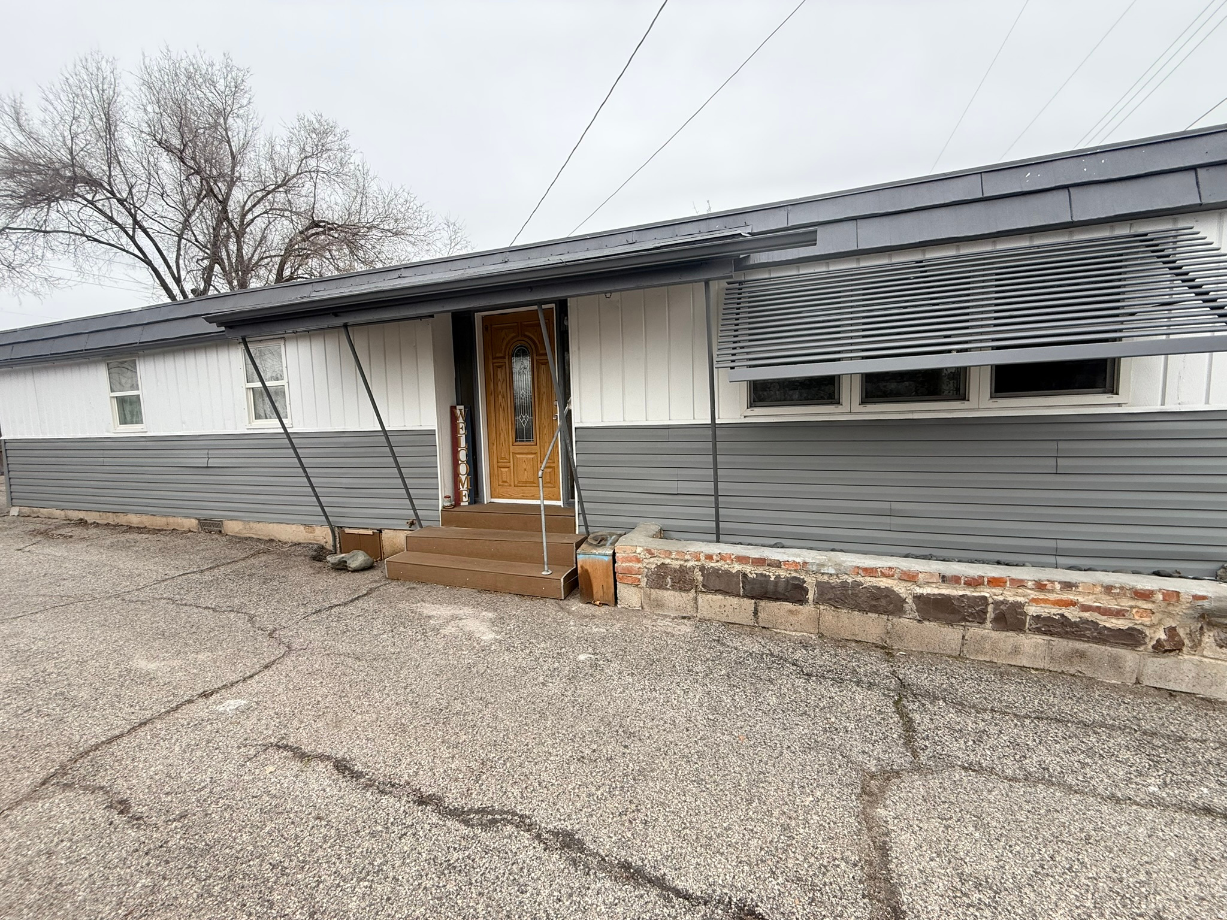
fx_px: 496
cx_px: 614
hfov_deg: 102.1
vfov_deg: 85.7
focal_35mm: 14
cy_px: 460
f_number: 2.2
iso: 50
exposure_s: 1/308
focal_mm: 2.22
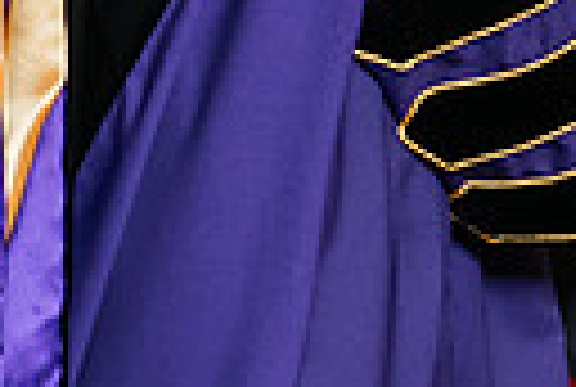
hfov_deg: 6.5
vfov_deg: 4.3
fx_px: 5068
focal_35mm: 316
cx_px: 580
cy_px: -263
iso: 2000
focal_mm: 70
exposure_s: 1/200
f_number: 5
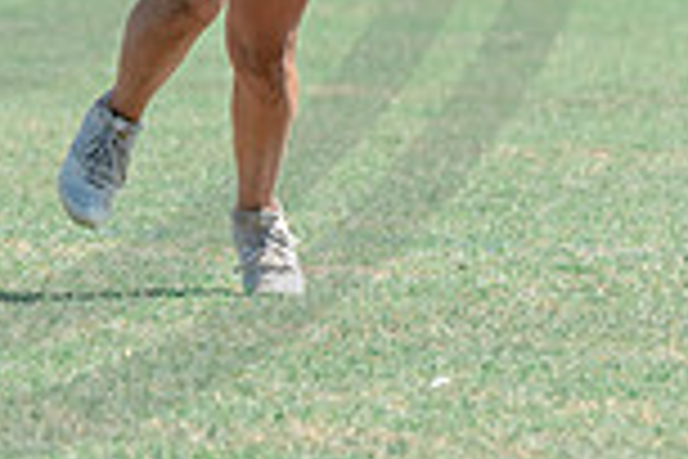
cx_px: 62
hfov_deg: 1.9
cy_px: -182
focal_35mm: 1068
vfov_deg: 1.3
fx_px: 20409
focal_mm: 185
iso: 400
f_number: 4.5
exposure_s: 1/1250
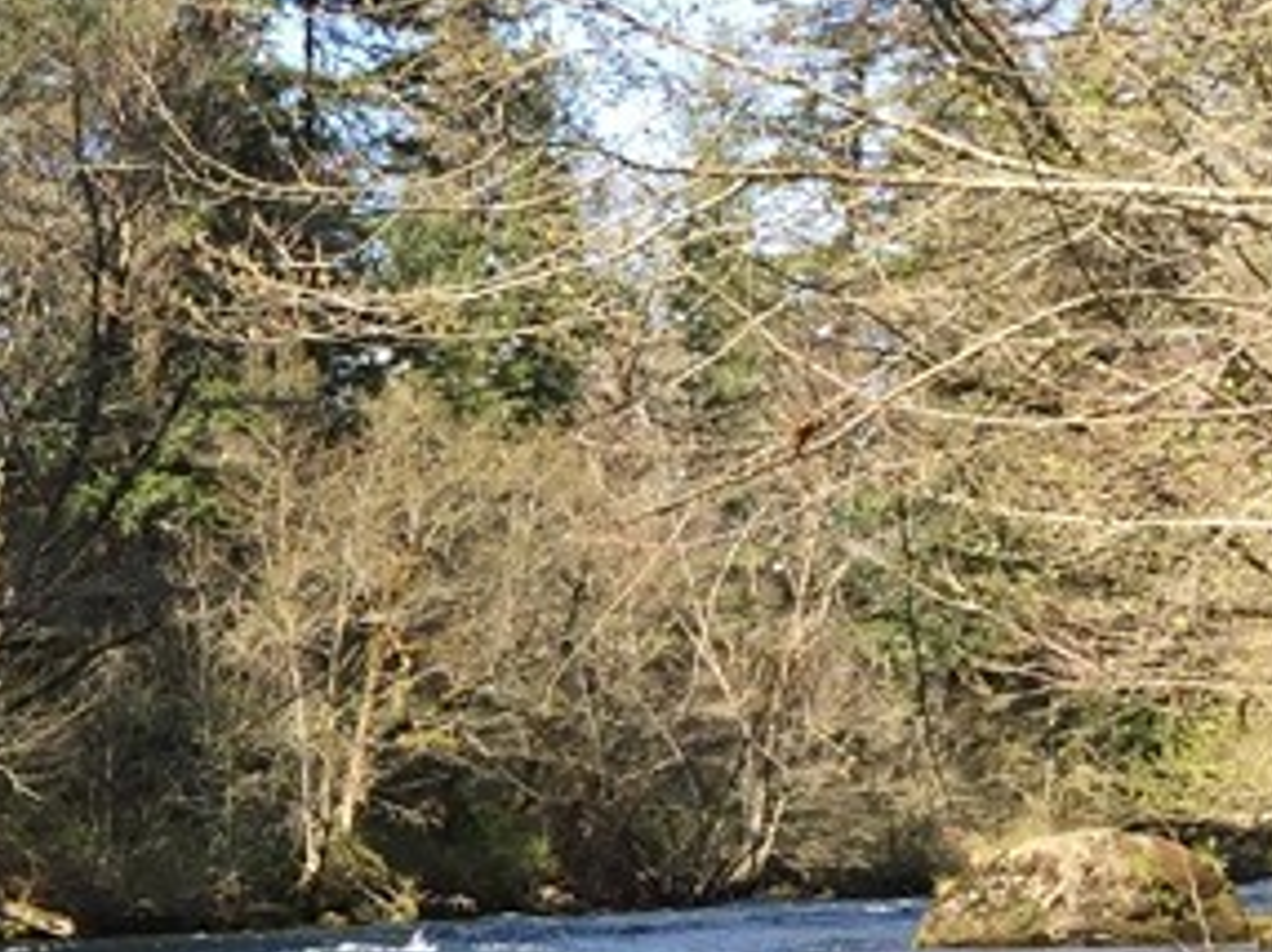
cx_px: -663
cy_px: 827
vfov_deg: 14.1
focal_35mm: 104
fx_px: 3818
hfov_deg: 17.0
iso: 32
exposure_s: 1/471
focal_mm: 4.15
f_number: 2.2
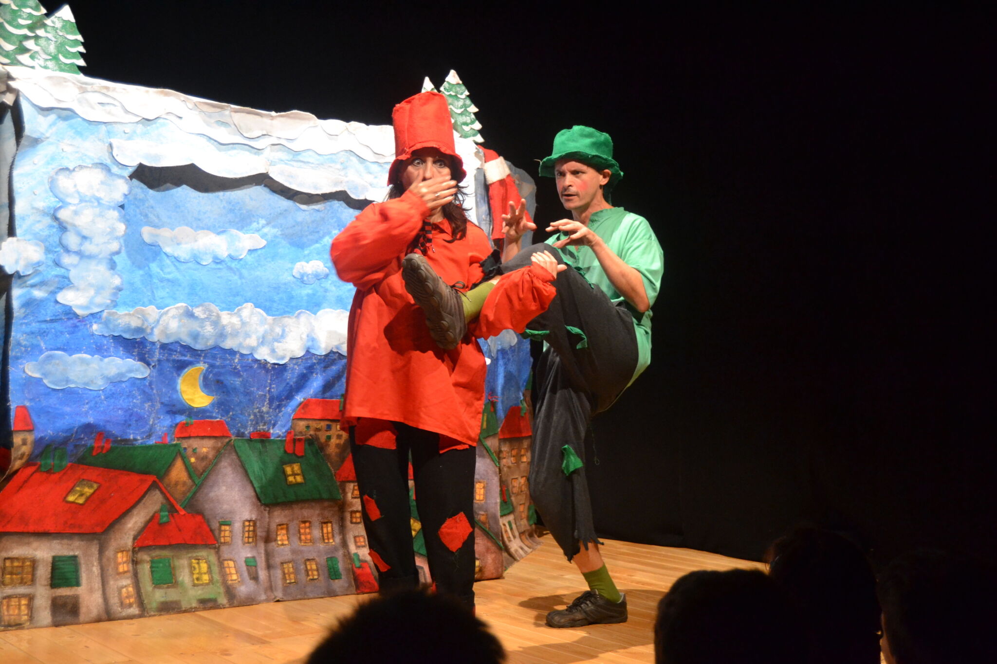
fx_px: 1246
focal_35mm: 45
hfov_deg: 43.6
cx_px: 498
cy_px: 332
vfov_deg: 29.9
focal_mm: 30
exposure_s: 1/60
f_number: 4.2
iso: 2000
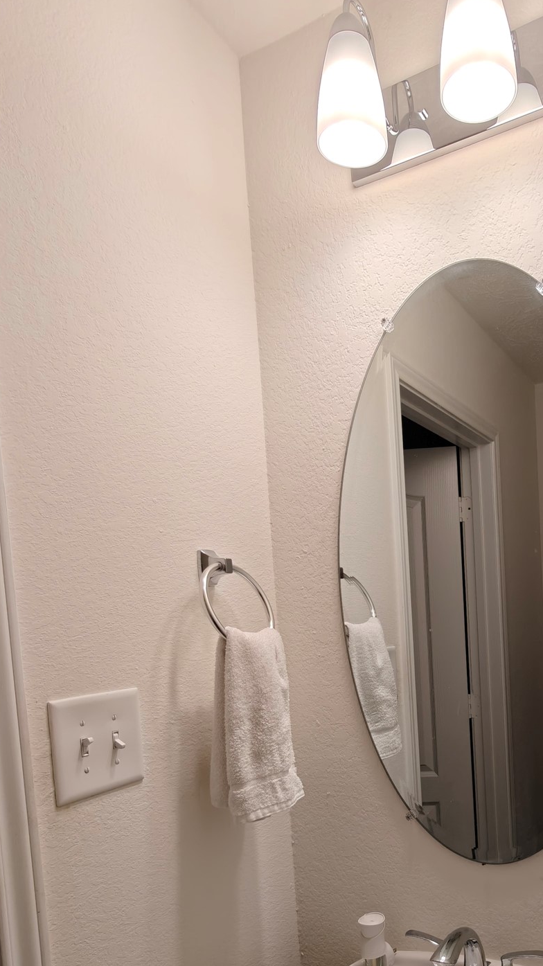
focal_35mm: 24
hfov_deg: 45.3
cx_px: 434
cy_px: 645
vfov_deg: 73.9
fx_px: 615
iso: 100
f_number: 2
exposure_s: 1/120
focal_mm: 2.3
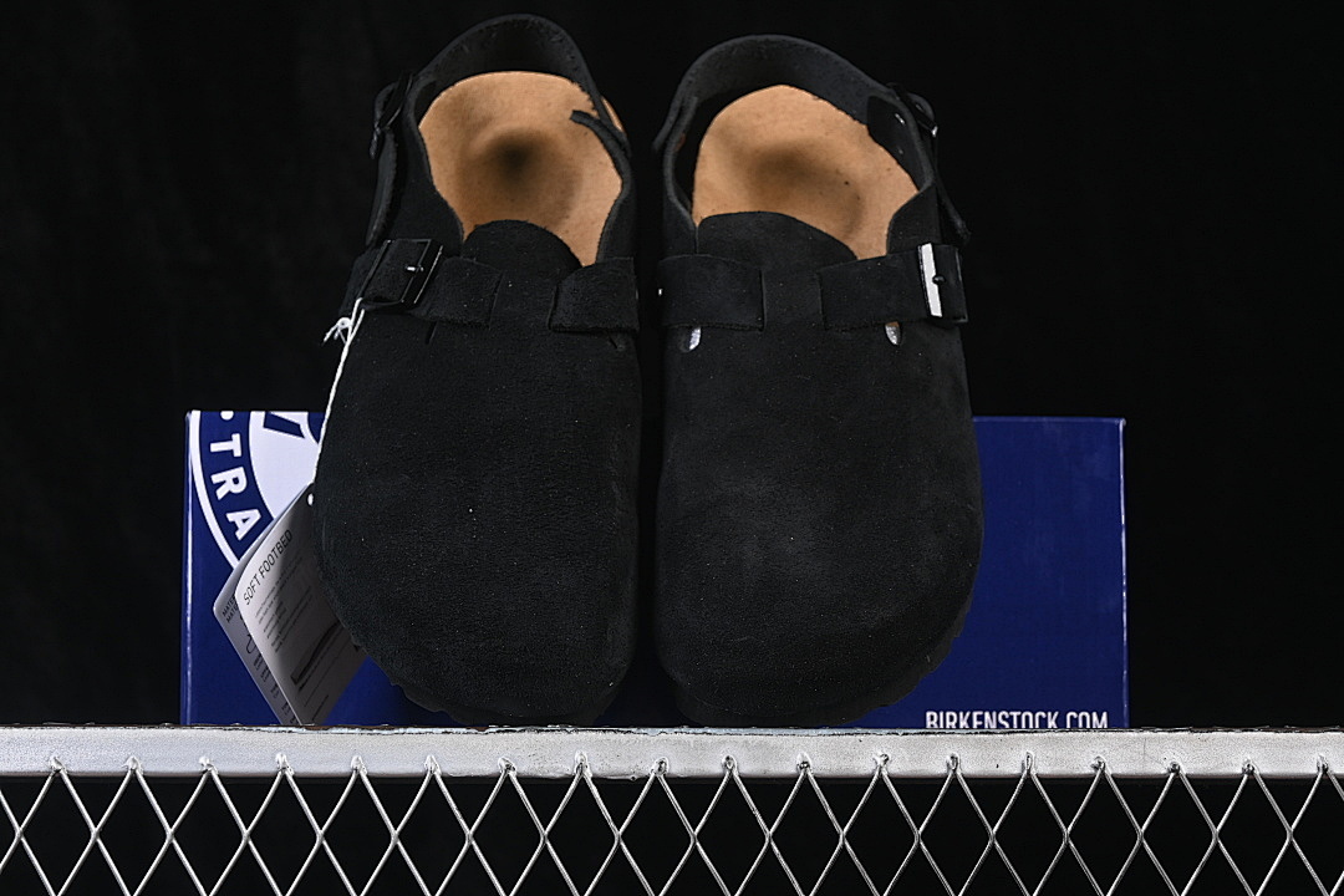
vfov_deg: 18.2
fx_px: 2800
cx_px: 672
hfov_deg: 27.0
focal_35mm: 75
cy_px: 448
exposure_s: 1/60
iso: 160
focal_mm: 50
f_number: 6.3
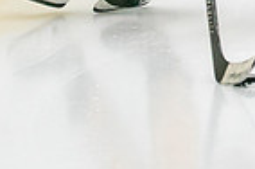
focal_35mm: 541
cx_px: 324
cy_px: -178
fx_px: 3824
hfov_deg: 3.8
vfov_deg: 2.5
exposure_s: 1/640
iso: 1600
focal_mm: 70
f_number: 2.8
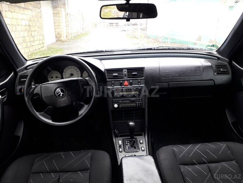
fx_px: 190
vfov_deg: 51.4
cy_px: 92
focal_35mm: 27
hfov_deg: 65.3
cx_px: 122
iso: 50
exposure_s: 1/100
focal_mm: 3.6
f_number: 1.9
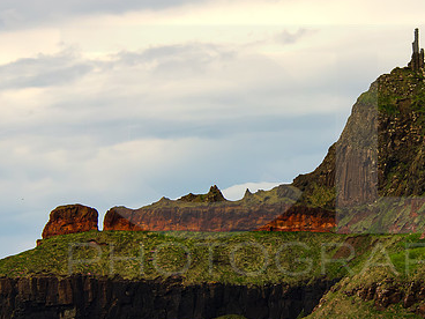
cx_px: 340
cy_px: 133
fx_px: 3155
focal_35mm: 257
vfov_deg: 5.8
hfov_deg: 7.7
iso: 500
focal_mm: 100
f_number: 18
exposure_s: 1/320
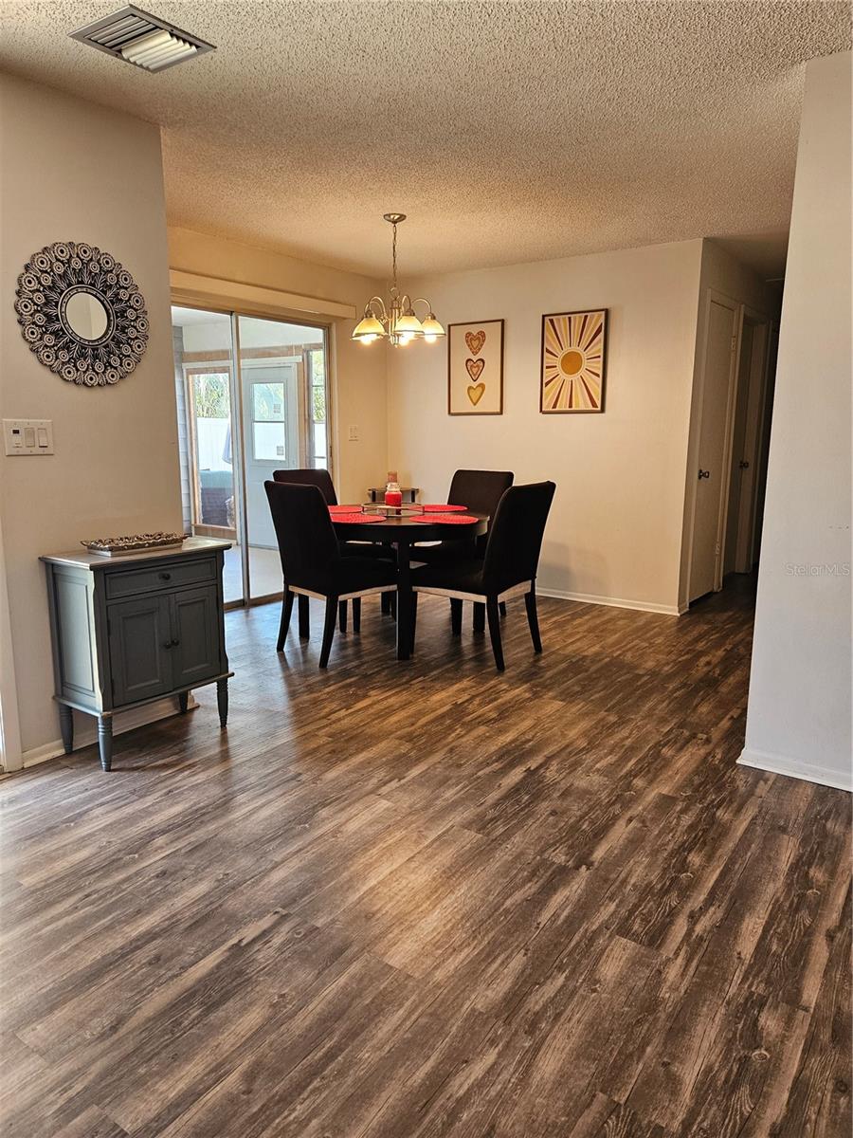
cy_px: 569
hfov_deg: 58.9
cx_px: 426
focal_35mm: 23
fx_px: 756
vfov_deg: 73.9
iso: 200
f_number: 1.8
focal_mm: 5.4
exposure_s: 1/120
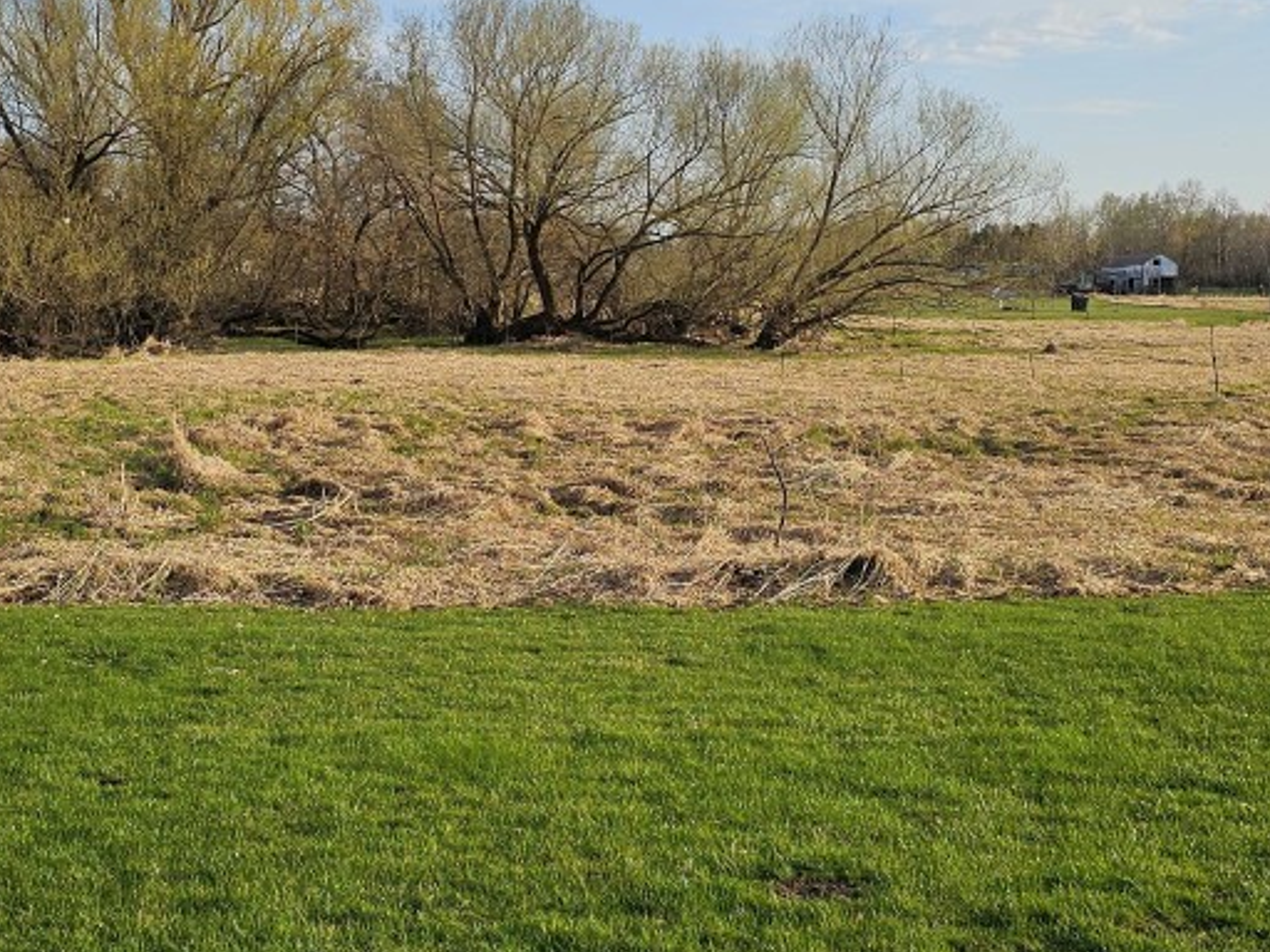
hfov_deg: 41.2
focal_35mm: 46
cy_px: 409
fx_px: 1688
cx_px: 563
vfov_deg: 31.5
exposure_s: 1/664
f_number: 1.7
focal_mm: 6.3
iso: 10
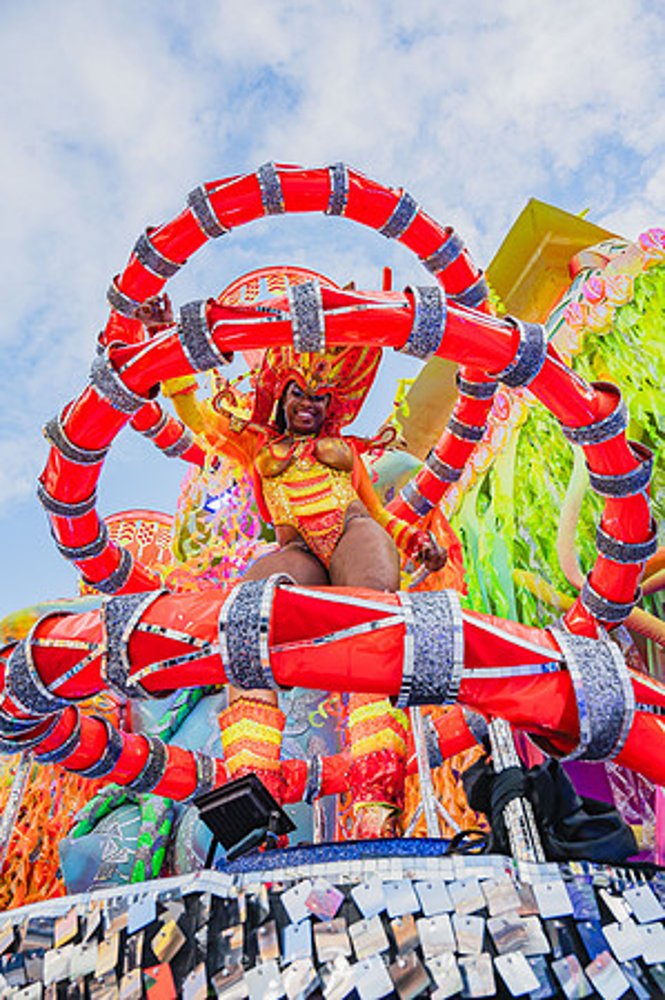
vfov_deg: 73.8
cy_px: 500
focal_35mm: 24
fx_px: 666
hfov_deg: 53.0
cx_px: 332
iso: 640
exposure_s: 1/1000
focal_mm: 24
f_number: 5.6
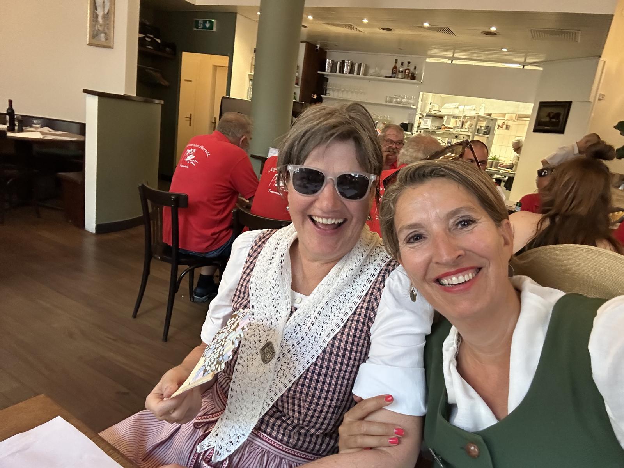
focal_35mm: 23
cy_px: 234
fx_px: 415
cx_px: 312
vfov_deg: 58.9
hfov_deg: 73.9
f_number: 1.9
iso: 320
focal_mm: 2.69
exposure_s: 1/50
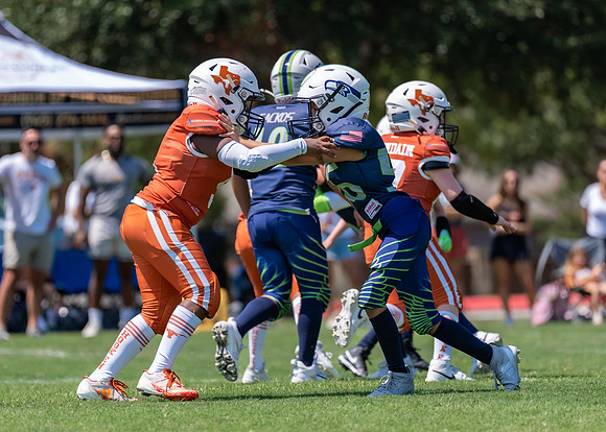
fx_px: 6172
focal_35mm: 359
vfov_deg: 4.0
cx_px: 271
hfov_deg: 5.6
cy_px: 243
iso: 100
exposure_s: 1/1600
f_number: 2.8
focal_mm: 200
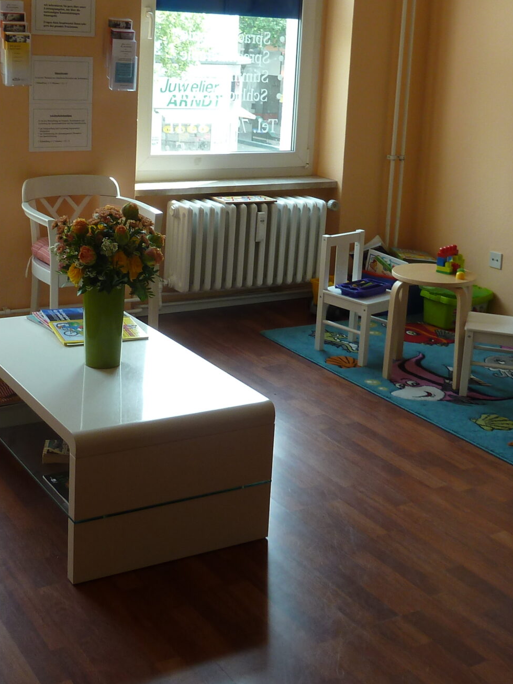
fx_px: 968
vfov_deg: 38.6
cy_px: 249
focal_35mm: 49
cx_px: 210
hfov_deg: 29.6
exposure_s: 1/40
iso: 80
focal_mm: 4.1
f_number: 3.3
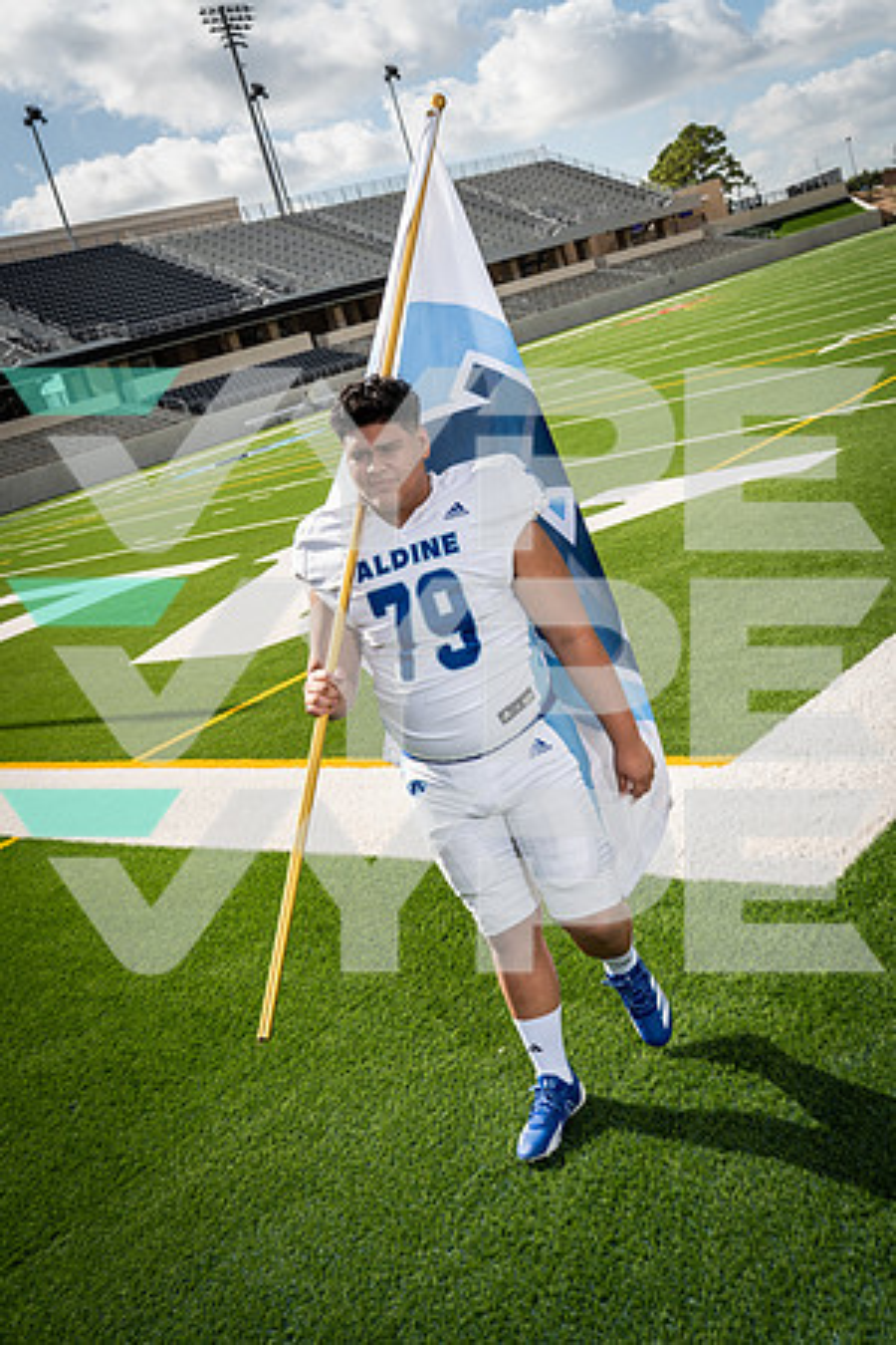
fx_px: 1456
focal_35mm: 39
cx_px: 448
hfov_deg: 34.2
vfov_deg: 49.6
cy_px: 672
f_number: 8
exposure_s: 1/250
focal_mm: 39
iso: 125
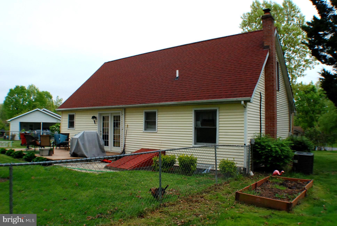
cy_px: 113
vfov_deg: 37.0
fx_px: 337
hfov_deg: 53.1
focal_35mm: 36
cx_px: 168
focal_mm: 24
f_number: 10
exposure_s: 1/400
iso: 1000
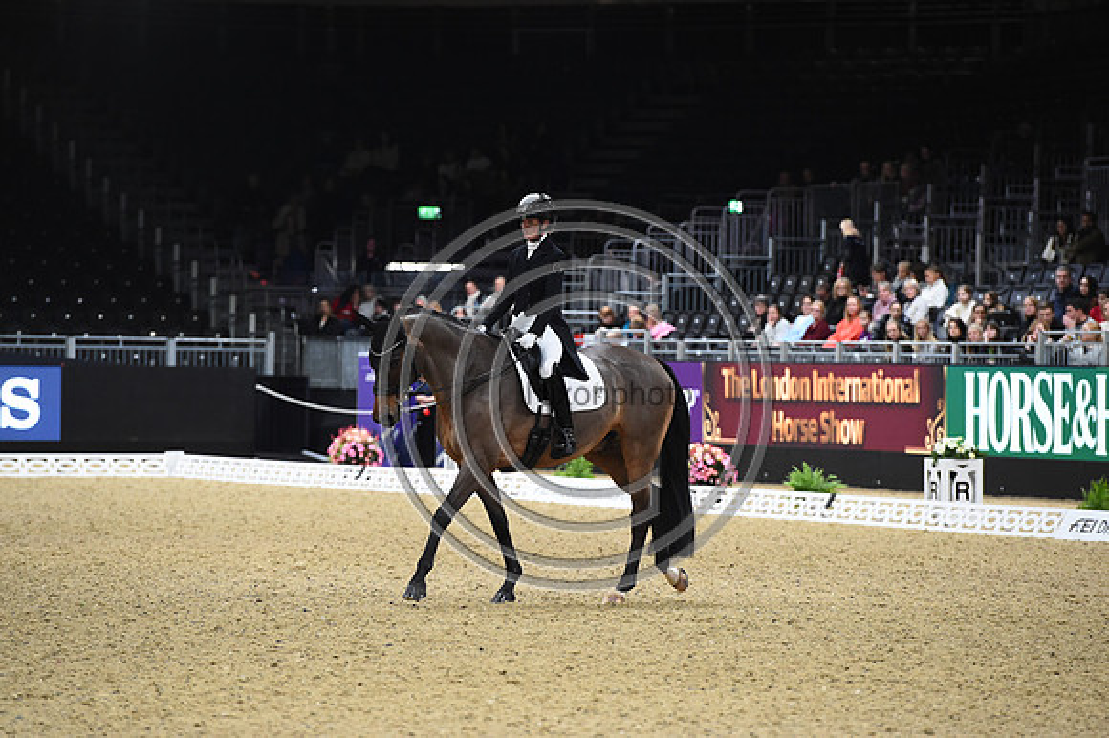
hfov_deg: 10.3
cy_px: 369
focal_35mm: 200
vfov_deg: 6.9
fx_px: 6157
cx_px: 554
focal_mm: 200
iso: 5000
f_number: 4.5
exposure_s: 1/640
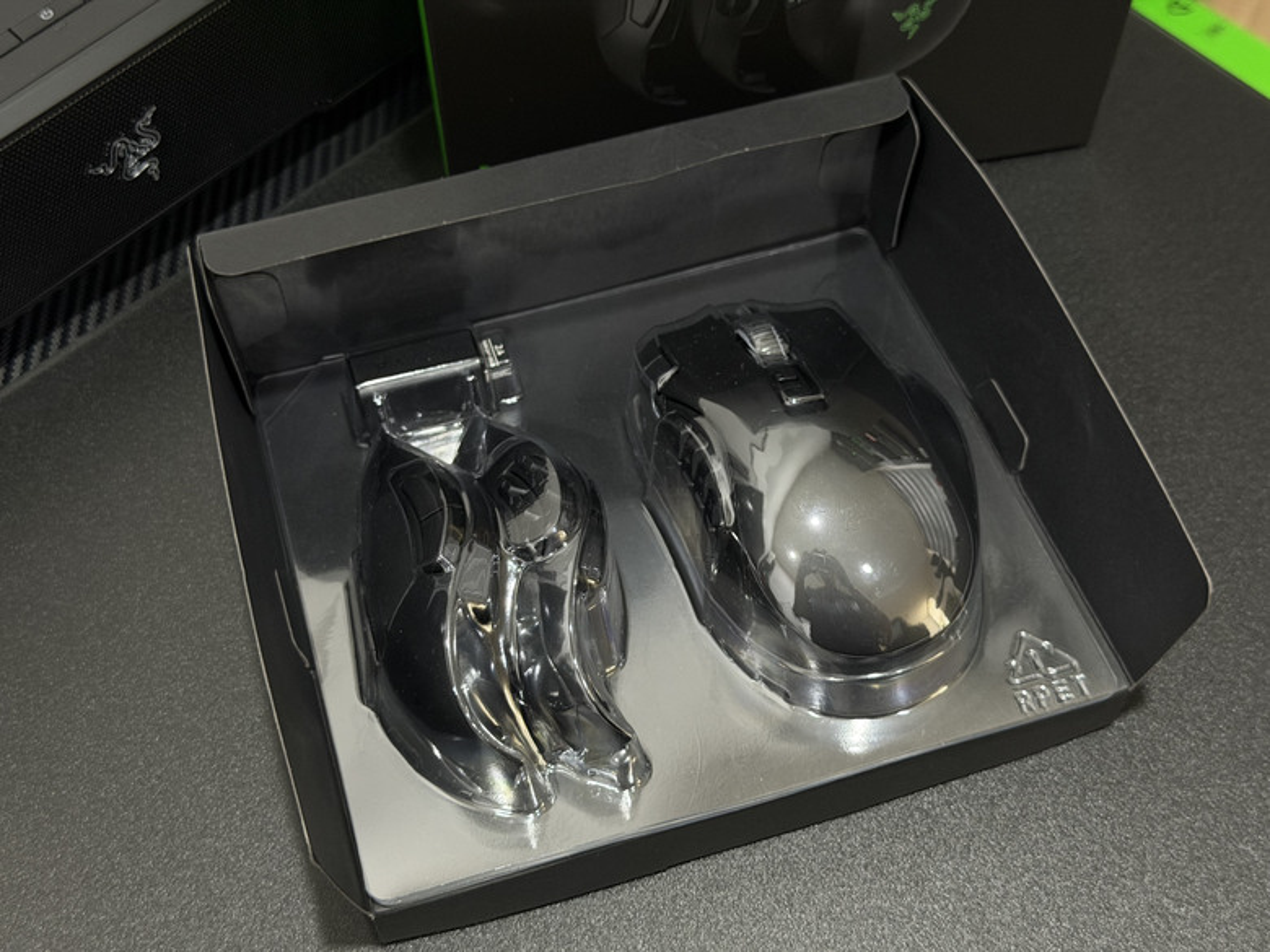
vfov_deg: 30.3
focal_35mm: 48
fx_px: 1761
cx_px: 635
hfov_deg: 39.7
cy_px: 476
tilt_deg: -57.9
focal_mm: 6.76
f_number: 1.78
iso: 320
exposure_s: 1/40
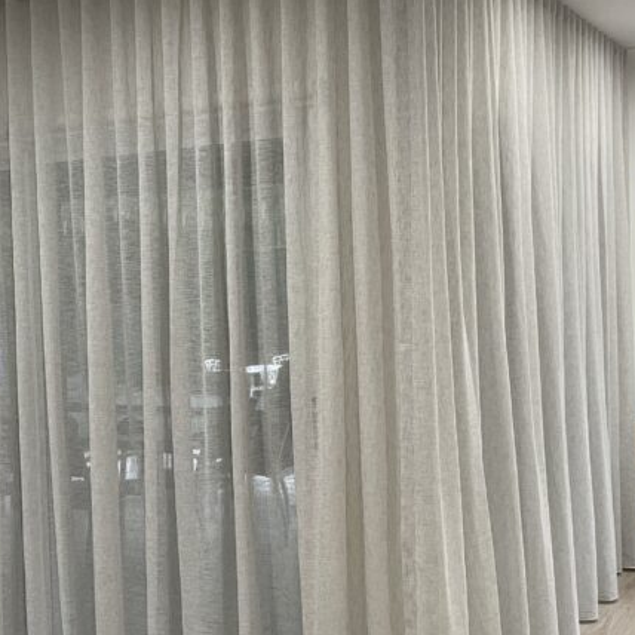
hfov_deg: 30.4
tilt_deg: -0.6
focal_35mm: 55
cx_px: 129
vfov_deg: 31.1
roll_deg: +2.1
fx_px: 1141
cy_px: 304
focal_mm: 4.2
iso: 100
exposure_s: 1/50
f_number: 1.6
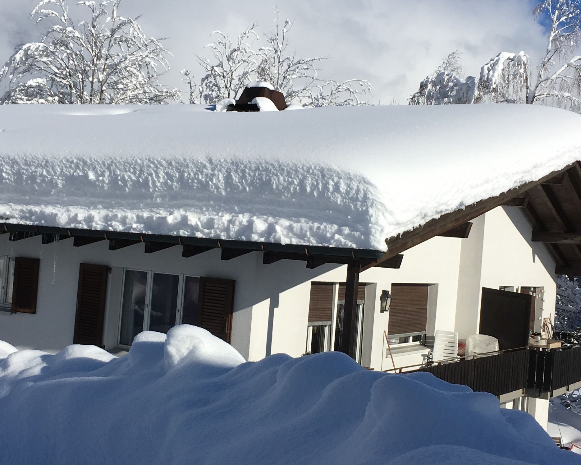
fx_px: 533
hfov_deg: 57.2
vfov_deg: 47.1
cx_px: 278
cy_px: 230
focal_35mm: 31
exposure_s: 1/4274
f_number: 2.2
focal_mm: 4.15
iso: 25
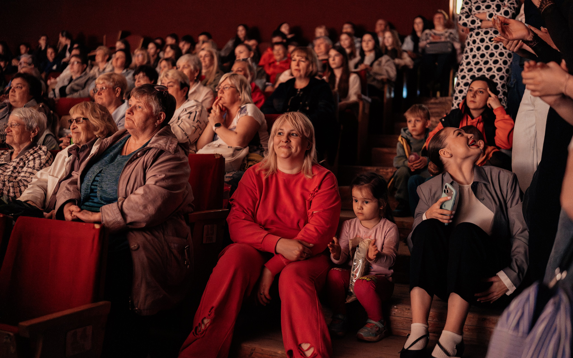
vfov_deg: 34.3
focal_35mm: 37
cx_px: 298
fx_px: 580
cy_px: 180
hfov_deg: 52.6
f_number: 1.4
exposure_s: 1/250
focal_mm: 35
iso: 4000
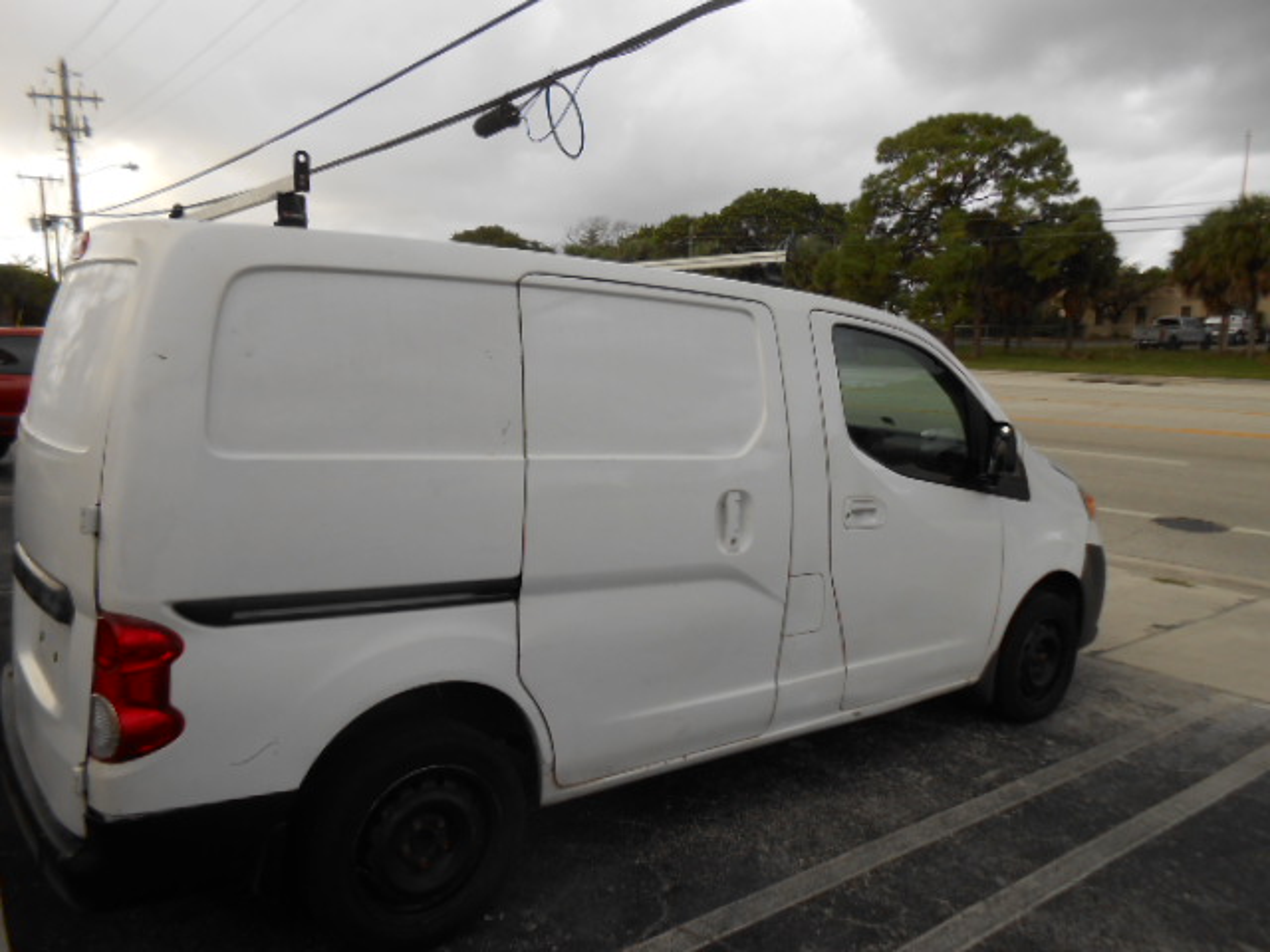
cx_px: 635
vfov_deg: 53.1
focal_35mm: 26
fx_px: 954
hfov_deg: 67.3
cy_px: 476
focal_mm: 4.6
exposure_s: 1/250
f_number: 3.5
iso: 125
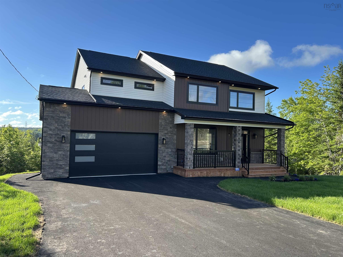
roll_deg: -2.0
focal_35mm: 26
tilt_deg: +1.7
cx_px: 172
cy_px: 128
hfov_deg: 67.3
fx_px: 258
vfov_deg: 53.1
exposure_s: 1/1468
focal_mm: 5.7
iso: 50
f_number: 1.5
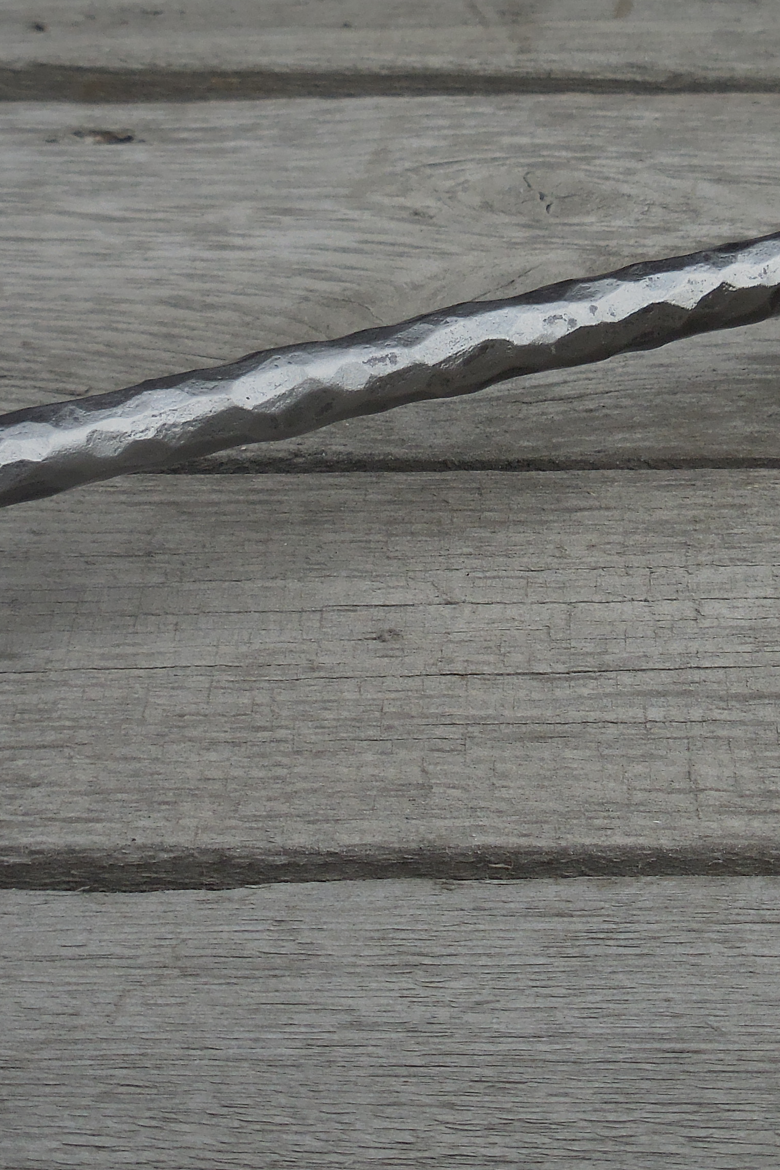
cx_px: 559
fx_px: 3542
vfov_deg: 18.7
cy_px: 465
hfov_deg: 12.5
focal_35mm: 109
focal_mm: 9.4
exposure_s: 1/250
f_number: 4.3
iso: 125
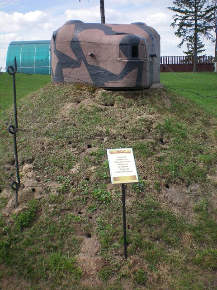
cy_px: 145
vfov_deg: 49.0
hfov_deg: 37.7
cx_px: 108
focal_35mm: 38
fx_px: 318
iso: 64
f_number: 4.6
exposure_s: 1/320
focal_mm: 6.3
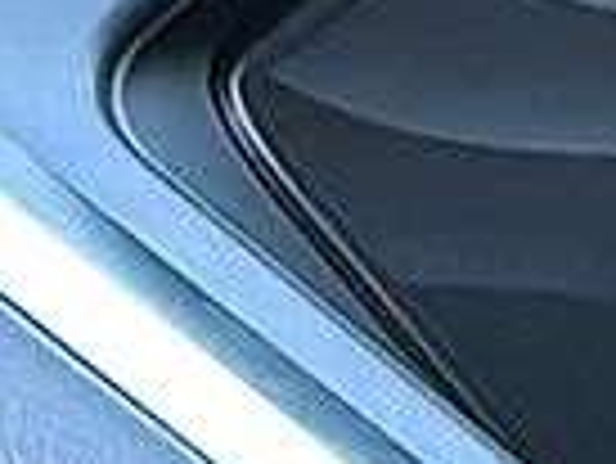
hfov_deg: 8.0
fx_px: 4007
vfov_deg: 6.6
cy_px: -61
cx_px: 1565
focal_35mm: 225
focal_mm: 6.86
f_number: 1.78
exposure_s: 1/121
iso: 125
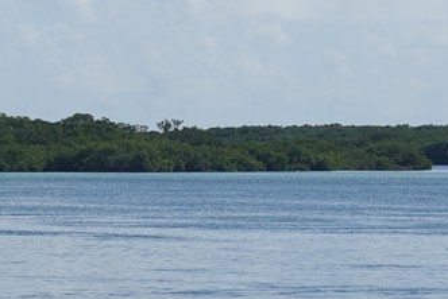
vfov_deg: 4.6
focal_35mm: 301
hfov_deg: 6.6
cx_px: -464
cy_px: 155
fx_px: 3749
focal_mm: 50
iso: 100
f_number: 13
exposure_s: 1/320
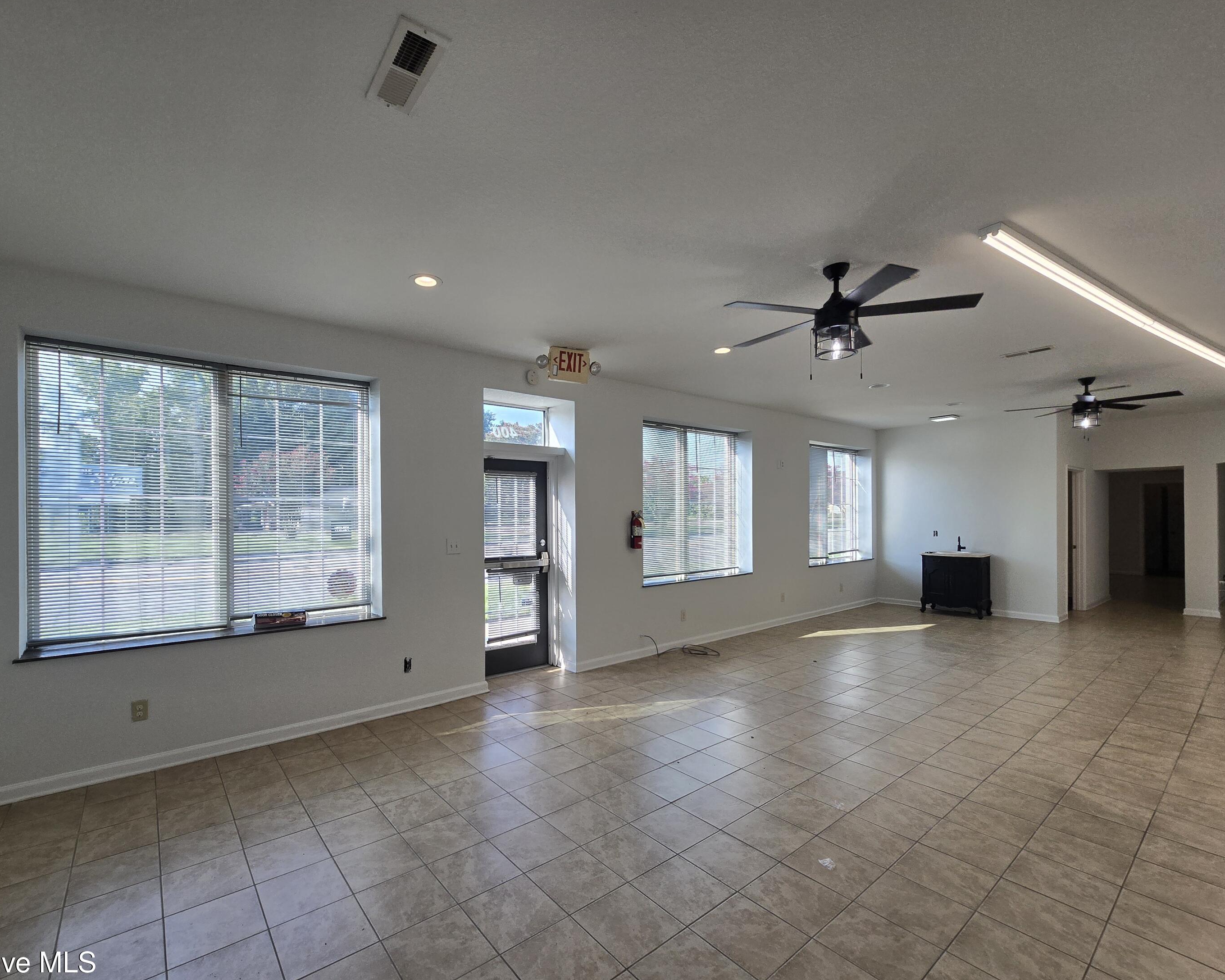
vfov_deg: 88.0
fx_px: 508
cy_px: 502
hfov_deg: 100.4
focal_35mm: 14
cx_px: 556
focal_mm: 2.2
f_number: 2.2
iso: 50
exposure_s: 1/278
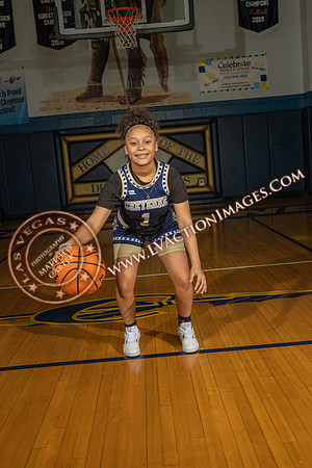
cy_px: 234
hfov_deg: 35.1
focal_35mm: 38
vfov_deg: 50.7
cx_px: 156
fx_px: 494
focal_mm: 38
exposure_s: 1/200
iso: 160
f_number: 7.1
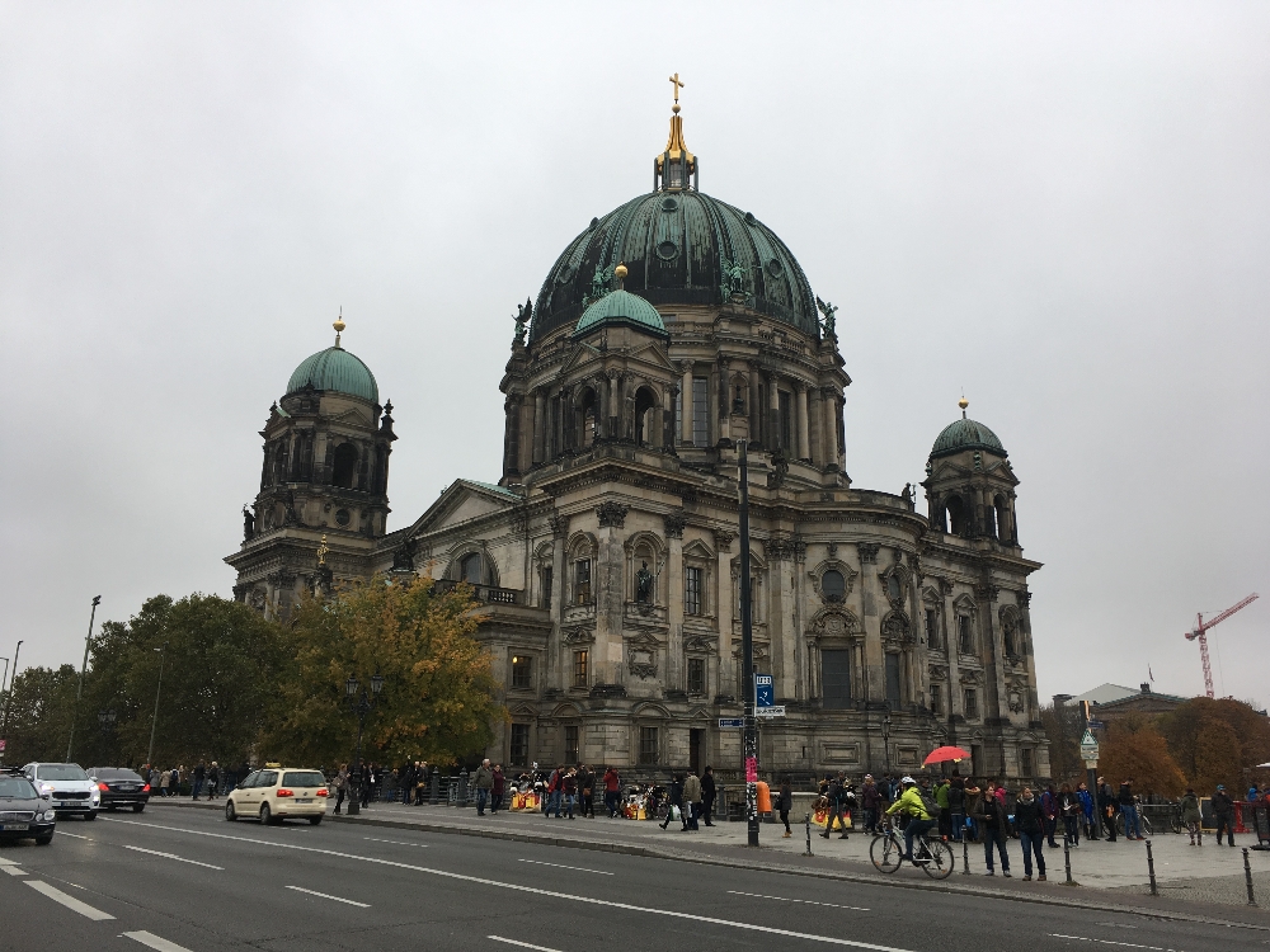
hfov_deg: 61.7
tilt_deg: +15.9
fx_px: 1064
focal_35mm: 29
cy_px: 476
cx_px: 635
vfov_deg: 48.2
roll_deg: -0.6
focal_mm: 4.15
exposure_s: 1/104
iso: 25
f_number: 2.2
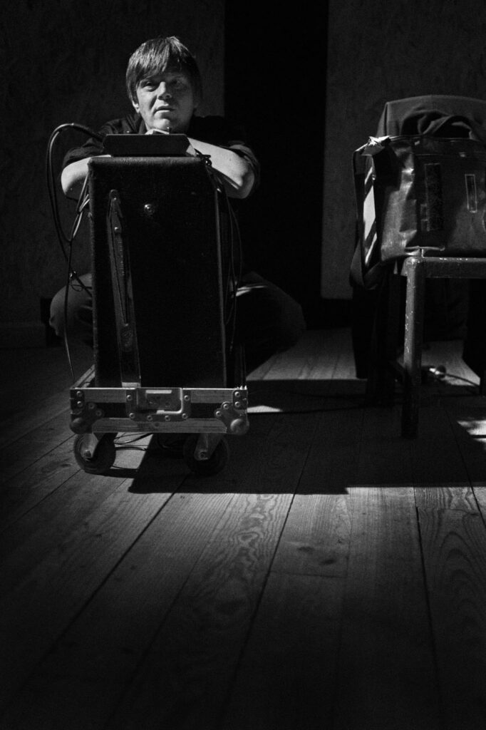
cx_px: 243
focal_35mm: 44
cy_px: 365
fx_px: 892
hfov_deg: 30.5
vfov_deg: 44.5
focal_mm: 44
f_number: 2.8
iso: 1600
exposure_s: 1/60
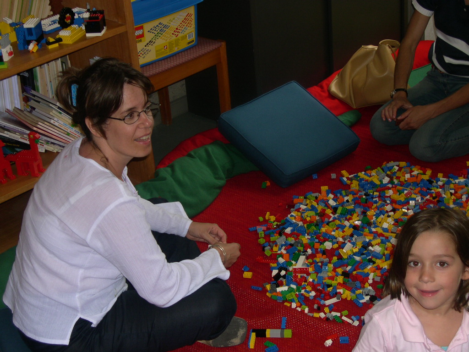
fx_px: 840
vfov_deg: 23.7
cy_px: 176
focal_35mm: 62
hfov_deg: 31.2
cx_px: 234
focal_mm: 13.2
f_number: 3.5
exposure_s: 1/60
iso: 100
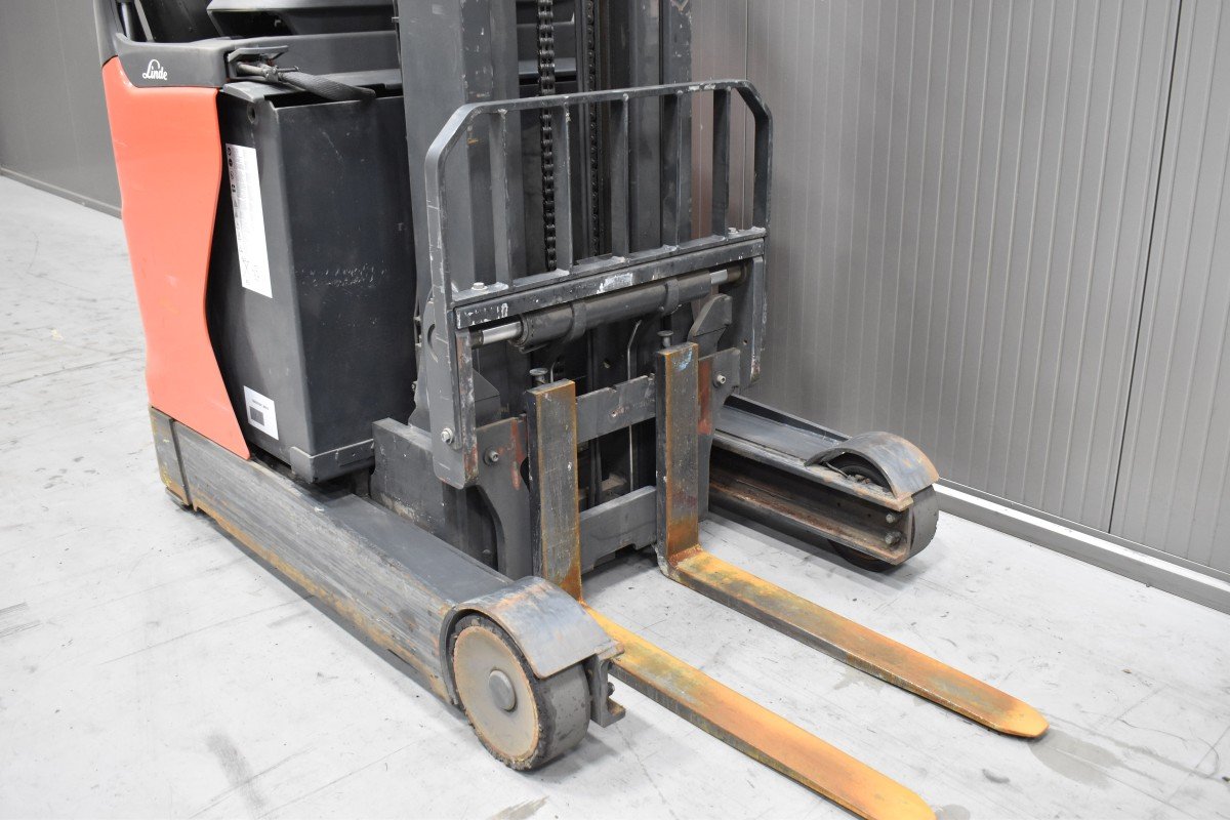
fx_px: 1127
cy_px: 410
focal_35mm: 33
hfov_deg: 57.2
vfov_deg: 40.0
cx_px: 615
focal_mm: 22
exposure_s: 1/30
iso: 1600
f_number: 4.5
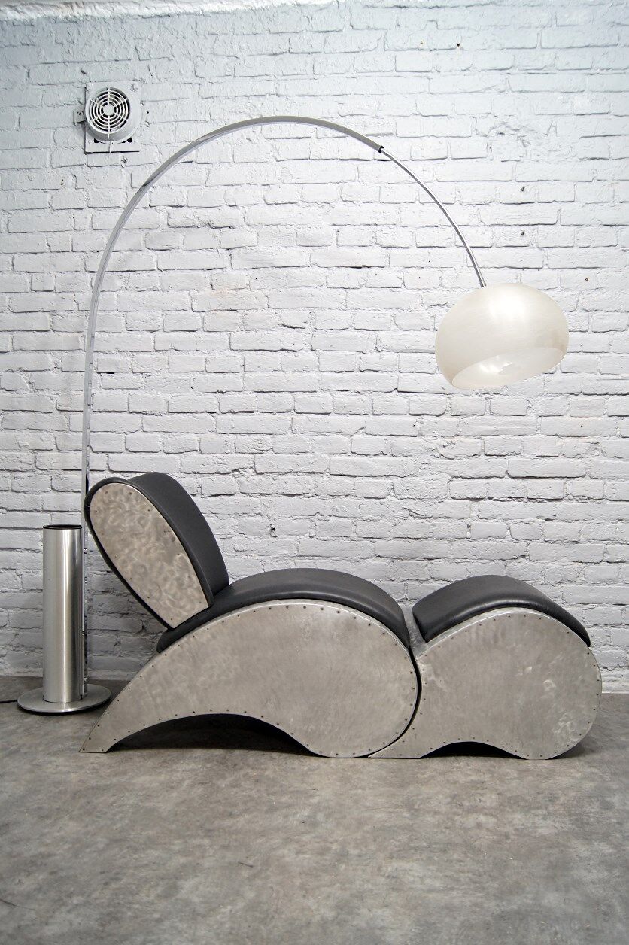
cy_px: 472
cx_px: 314
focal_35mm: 30
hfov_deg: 43.6
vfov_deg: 62.0
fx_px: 787
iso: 400
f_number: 4
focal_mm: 20
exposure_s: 1/40
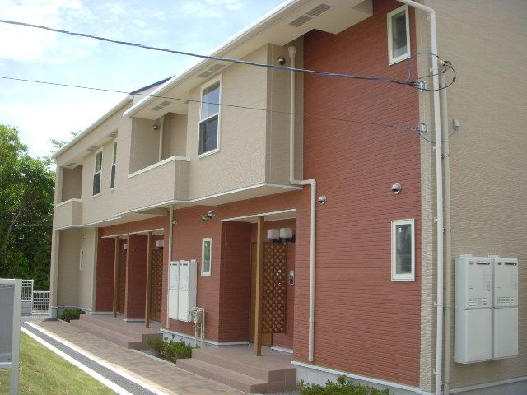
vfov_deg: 37.7
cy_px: 198
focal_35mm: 38
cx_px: 264
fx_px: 579
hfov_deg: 49.0
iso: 100
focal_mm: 6.3
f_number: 3.3
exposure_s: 1/640
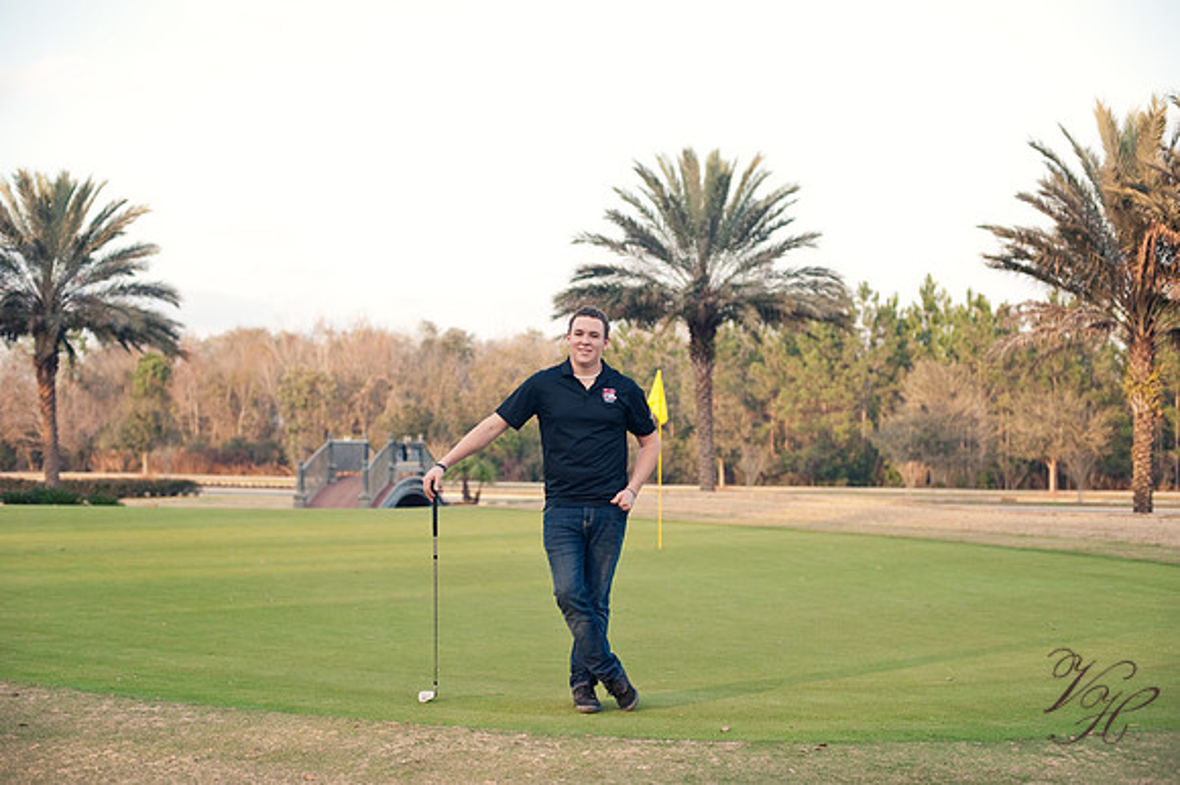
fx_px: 1638
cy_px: 392
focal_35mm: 50
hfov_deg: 39.6
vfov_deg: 27.0
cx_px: 590
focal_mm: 50
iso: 200
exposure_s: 1/320
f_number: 3.2
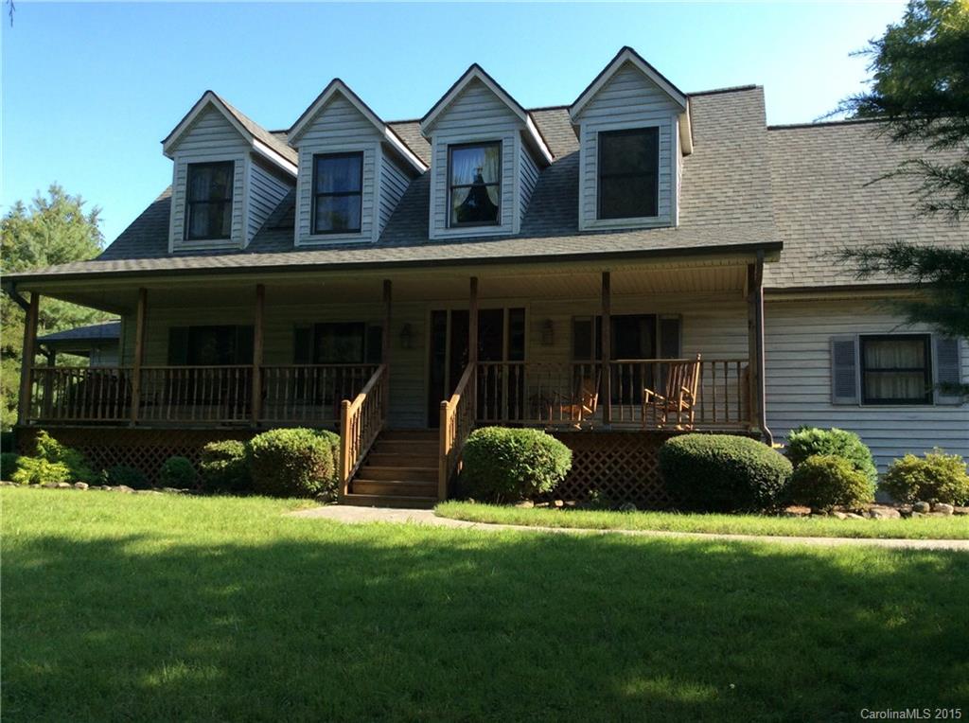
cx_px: 484
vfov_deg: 44.0
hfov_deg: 56.9
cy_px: 362
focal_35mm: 32
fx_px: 894
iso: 32
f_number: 2.4
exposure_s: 1/465
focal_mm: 3.3
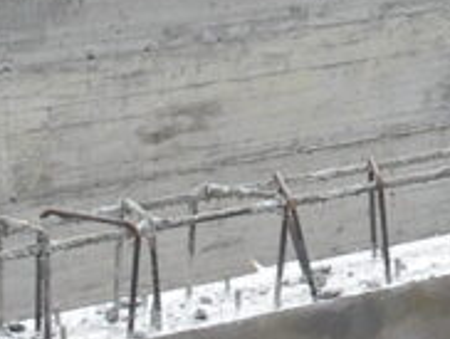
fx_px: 2851
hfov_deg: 8.9
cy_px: 82
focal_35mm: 219
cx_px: 613
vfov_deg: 6.8
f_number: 5.5
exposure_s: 1/125
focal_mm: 7.8
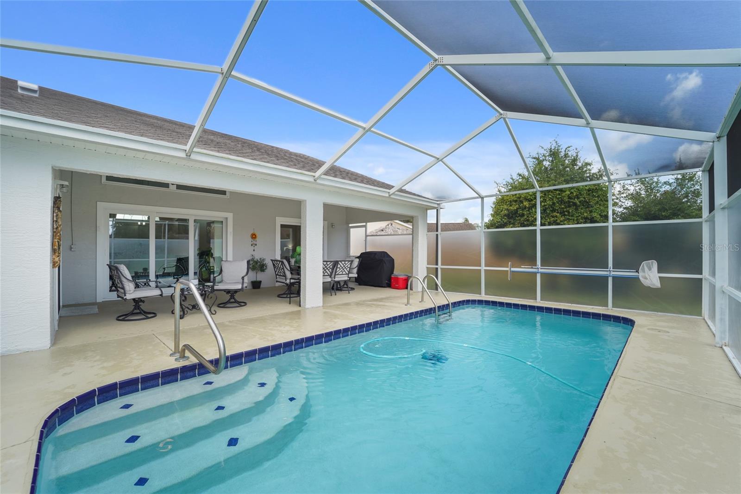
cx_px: 370
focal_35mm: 14
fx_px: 288
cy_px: 247
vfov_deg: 81.2
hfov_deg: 104.3
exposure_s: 1/200
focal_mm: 14
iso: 200
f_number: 8
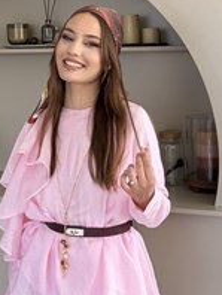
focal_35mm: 50
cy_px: 178
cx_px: 88
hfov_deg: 29.1
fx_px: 427
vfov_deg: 38.0
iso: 125
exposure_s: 1/121
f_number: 1.78
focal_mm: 6.76
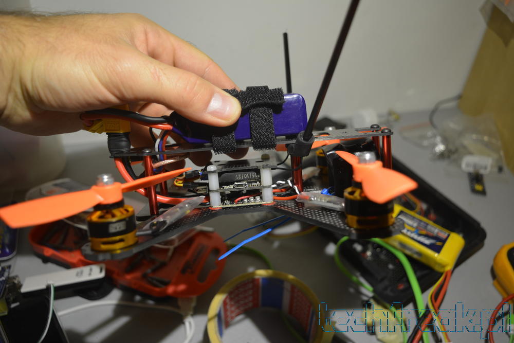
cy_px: 172
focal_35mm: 36
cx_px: 257
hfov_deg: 53.1
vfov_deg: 36.9
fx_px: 514
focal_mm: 24
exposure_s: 1/60
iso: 400
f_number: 4
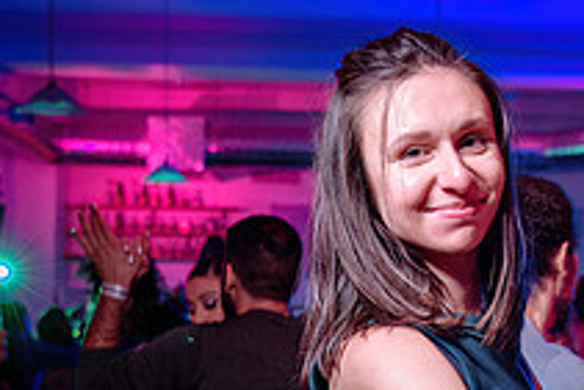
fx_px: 1769
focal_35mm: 109
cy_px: 439
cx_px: 500
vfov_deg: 12.4
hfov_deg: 18.5
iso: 800
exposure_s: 1/60
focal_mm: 34
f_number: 3.5
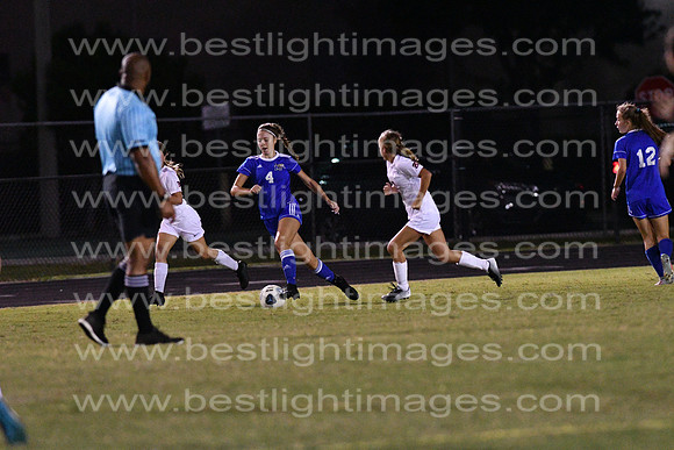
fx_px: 8427
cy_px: 225
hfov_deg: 4.6
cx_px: 337
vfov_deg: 3.1
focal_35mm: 450
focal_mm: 300
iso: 10000
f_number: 3.5
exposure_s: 1/640
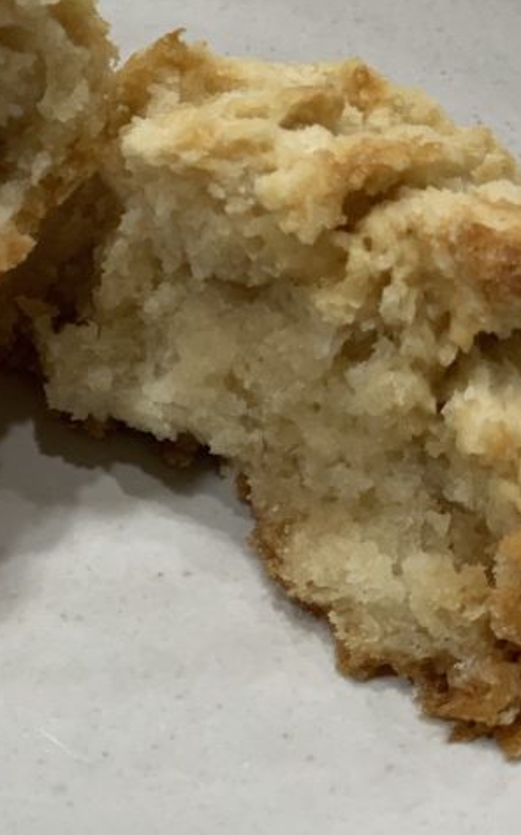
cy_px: 388
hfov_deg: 10.9
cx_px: 60
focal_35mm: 119
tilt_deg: -49.8
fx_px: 2705
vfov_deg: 17.5
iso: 80
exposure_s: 1/60
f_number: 2.4
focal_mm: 6
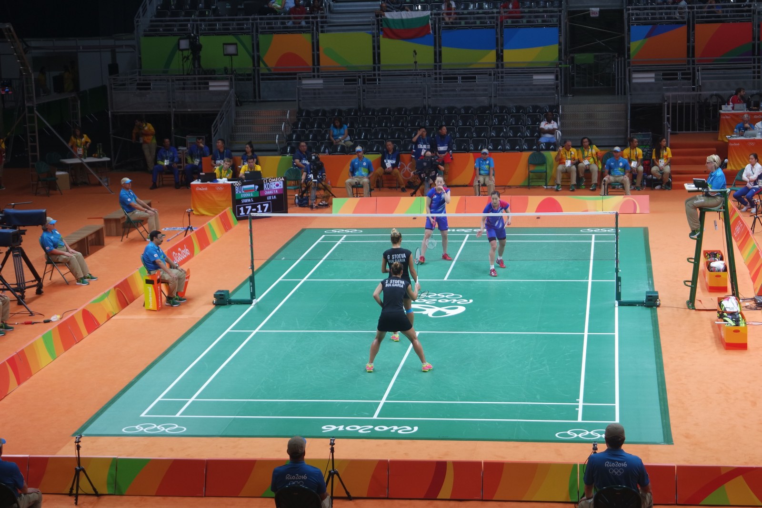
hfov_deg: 26.3
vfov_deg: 17.7
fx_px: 1630
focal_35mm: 77
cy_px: 254
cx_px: 381
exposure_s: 1/80
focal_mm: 50
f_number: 5.6
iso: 400
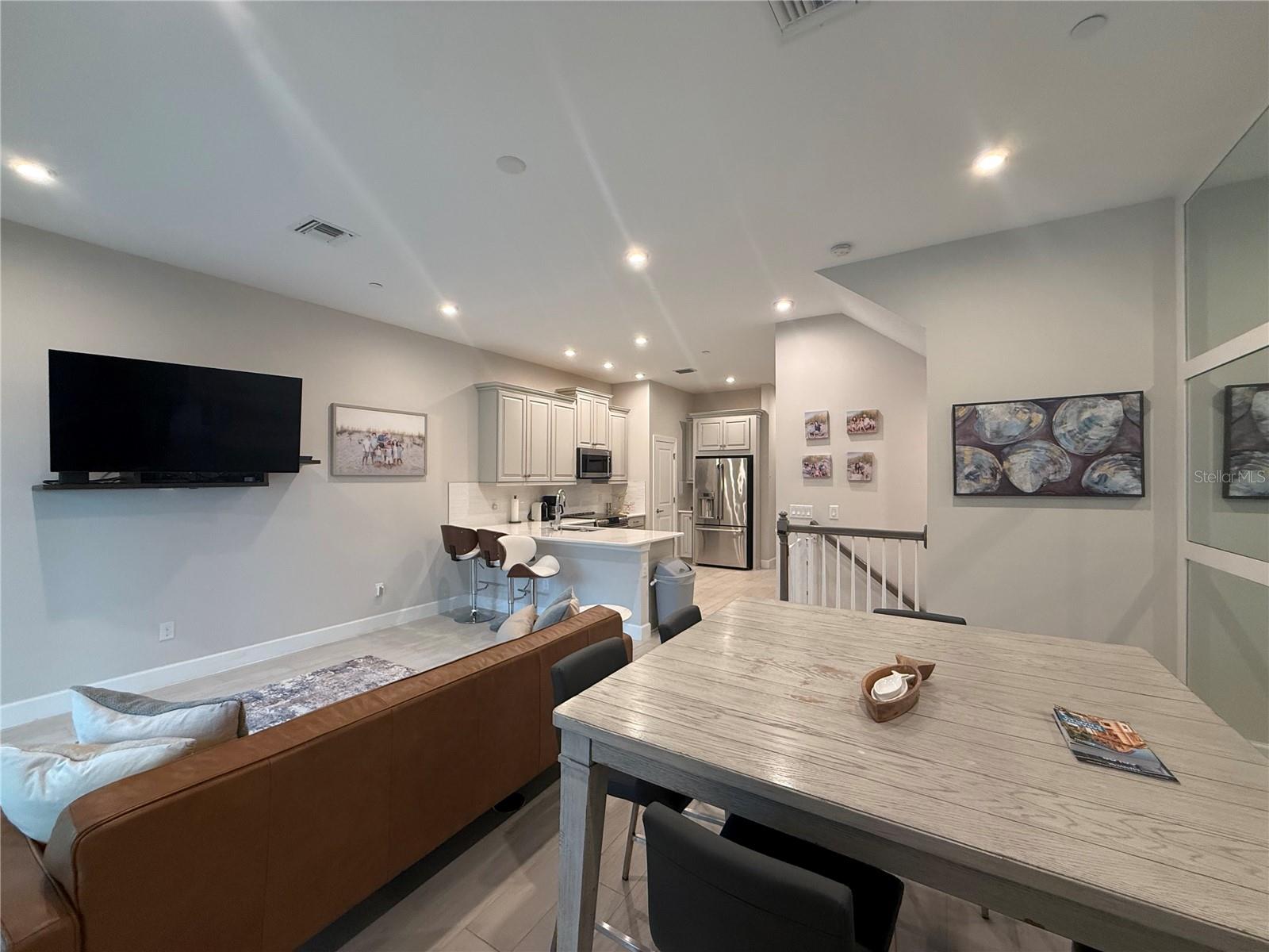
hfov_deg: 102.1
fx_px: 513
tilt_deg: +0.5
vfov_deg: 85.7
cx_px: 634
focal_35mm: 14
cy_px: 476
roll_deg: -0.1
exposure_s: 1/120
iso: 250
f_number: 2.2
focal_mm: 2.22
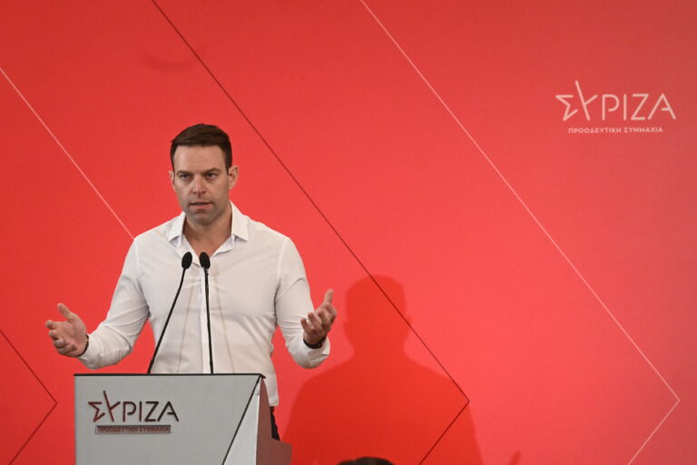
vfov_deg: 4.6
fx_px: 5808
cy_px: 232
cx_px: 348
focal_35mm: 300
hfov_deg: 6.9
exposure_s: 1/400
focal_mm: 200
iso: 5000
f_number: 6.3
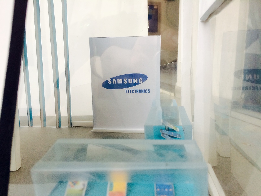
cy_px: 98
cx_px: 130
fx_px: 219
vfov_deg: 48.2
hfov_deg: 61.7
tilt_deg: -11.3
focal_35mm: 29
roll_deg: +0.7
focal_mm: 4.15
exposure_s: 1/40
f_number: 2.2
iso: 32
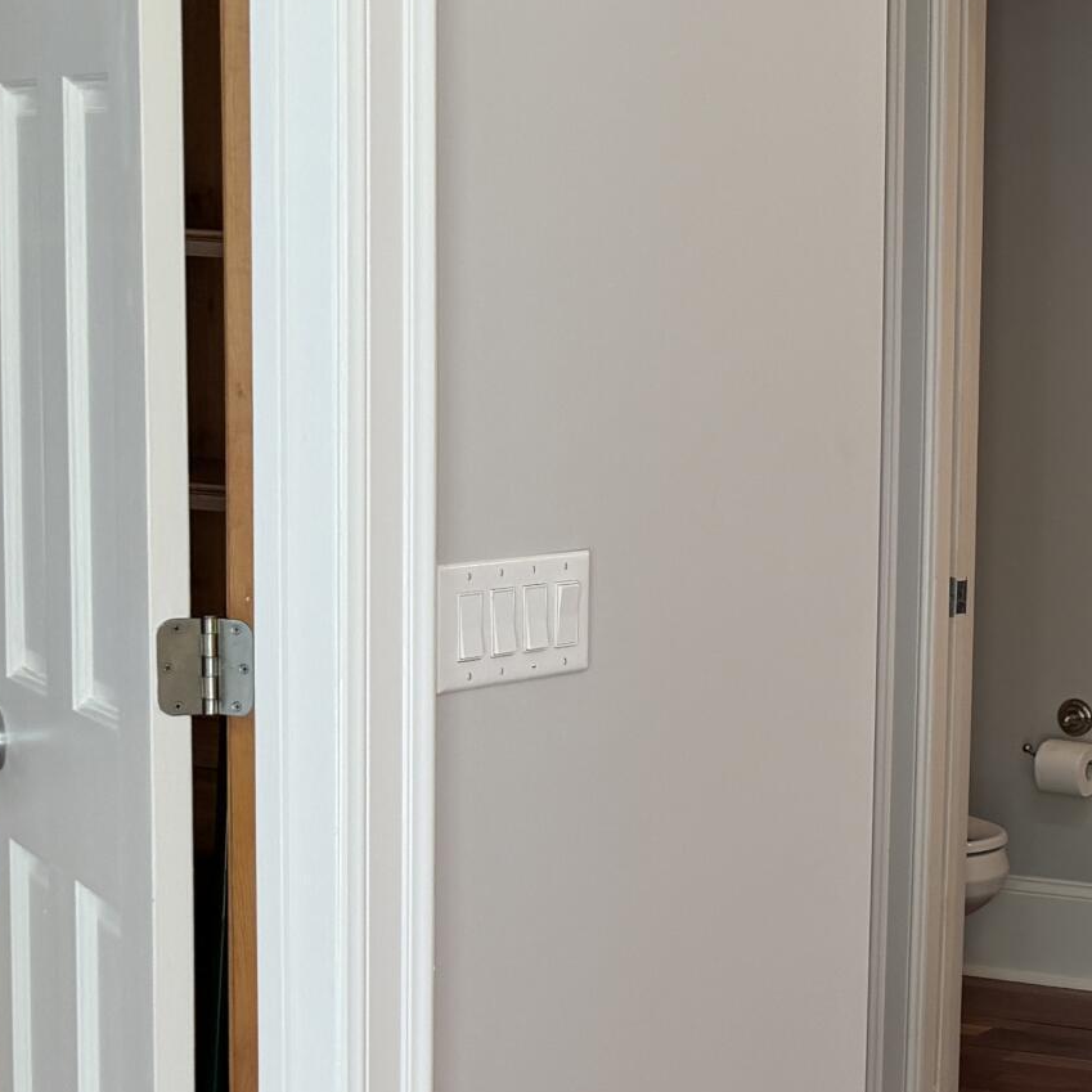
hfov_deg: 19.2
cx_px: 1787
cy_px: 624
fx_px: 2677
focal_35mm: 75
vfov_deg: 23.0
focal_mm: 6.76
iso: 80
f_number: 1.78
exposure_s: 1/120
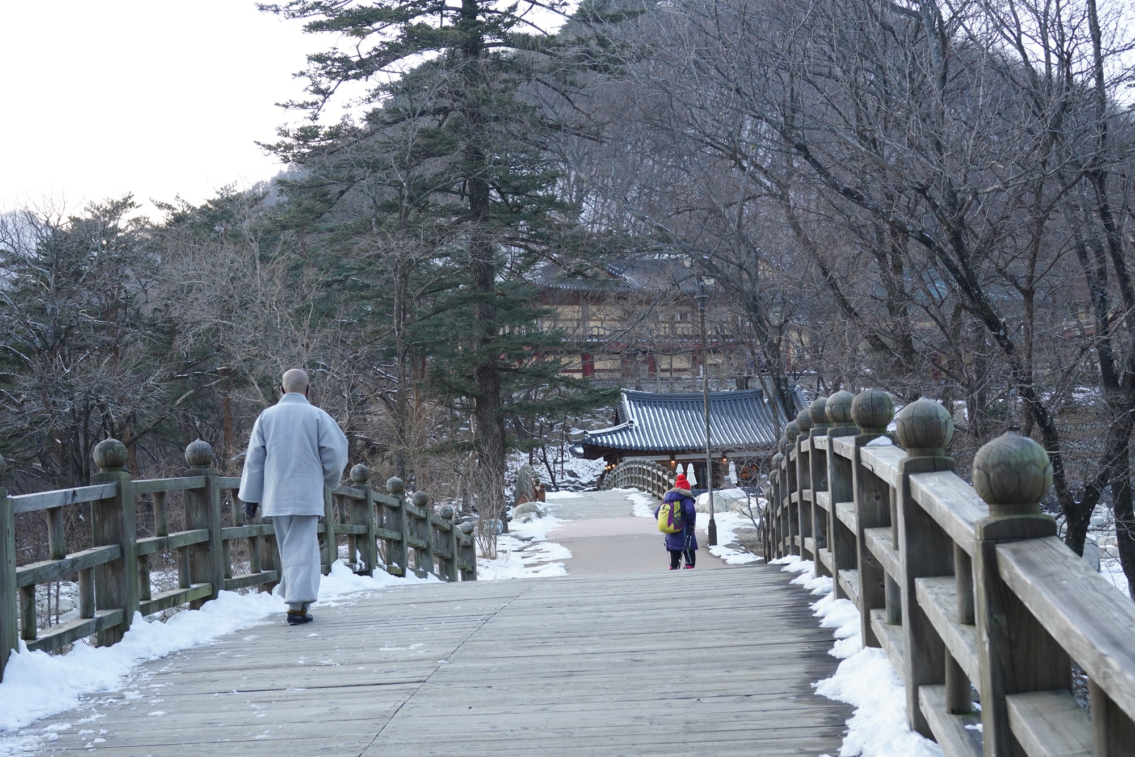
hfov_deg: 39.6
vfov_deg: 27.0
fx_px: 1577
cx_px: 568
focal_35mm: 50
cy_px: 378
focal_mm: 50
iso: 500
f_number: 8
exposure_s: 1/100
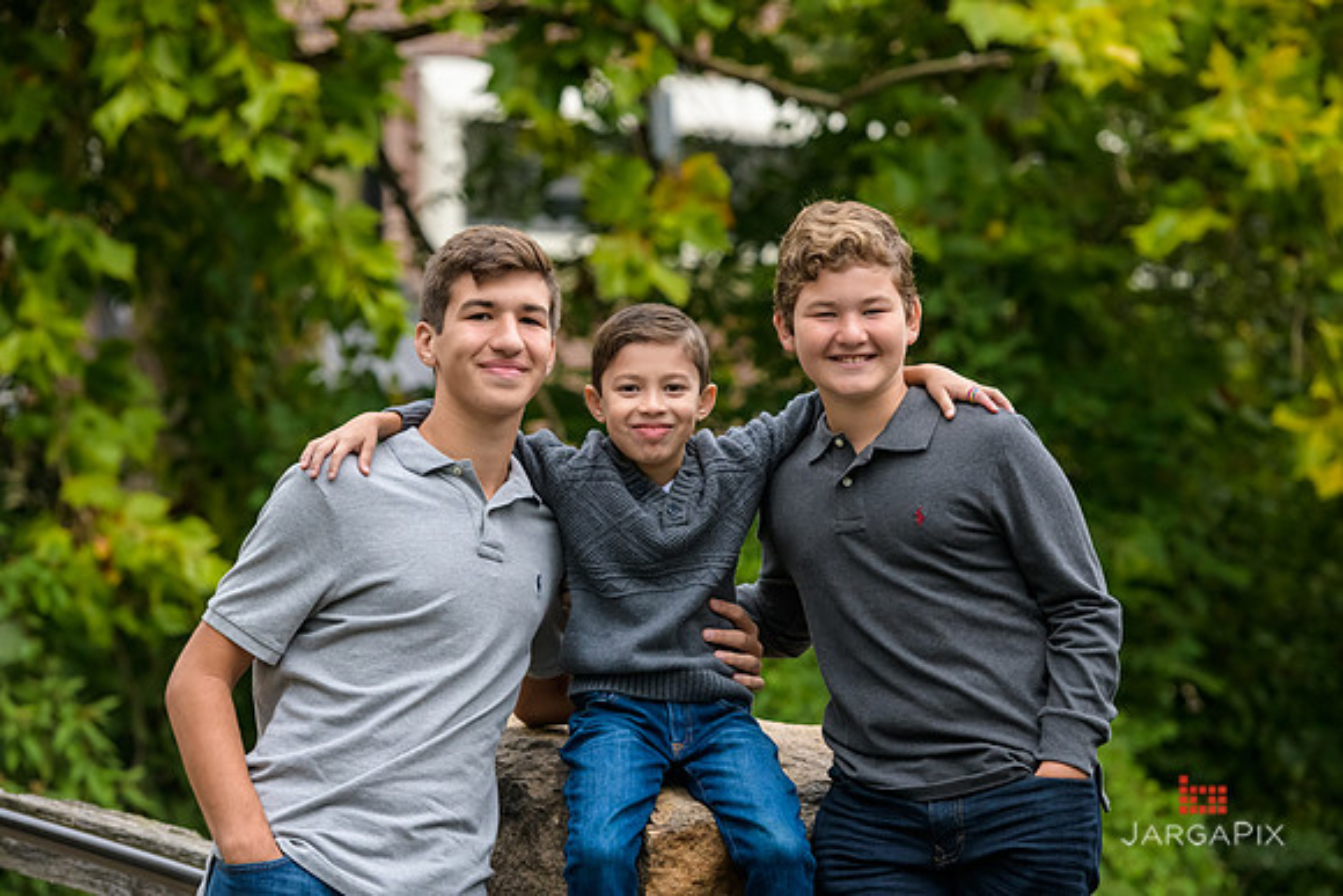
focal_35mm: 140
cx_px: 672
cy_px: 448
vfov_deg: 9.8
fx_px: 5224
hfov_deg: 14.7
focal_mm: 140
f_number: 5.6
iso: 1250
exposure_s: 1/400
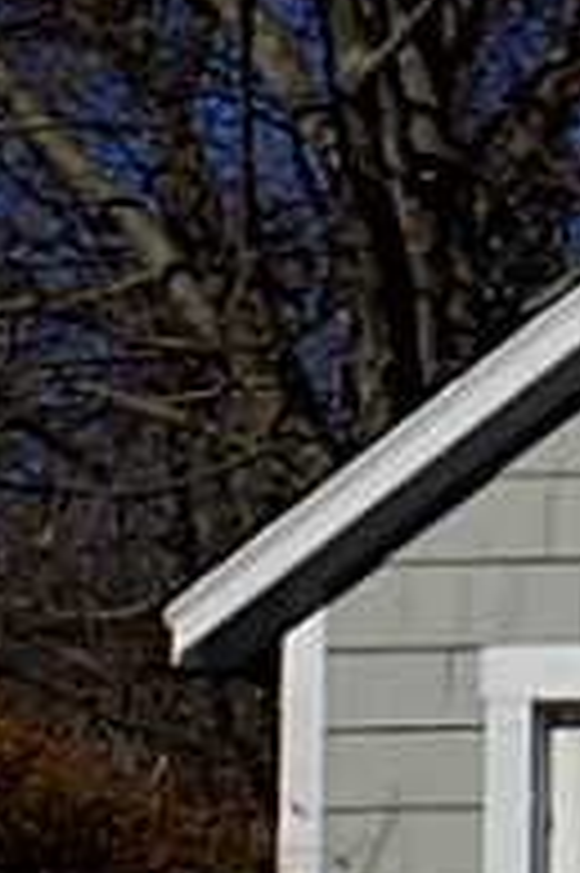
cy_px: 558
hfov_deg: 9.6
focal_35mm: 129
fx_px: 3123
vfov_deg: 15.9
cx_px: 1335
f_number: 10.6
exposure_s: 1/320
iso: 80
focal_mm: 5.3
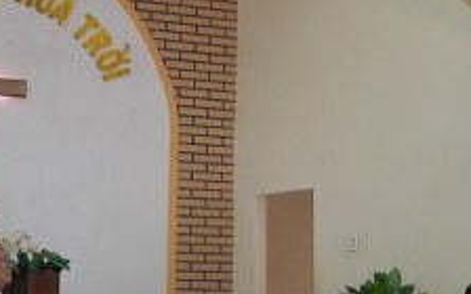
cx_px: 343
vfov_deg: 11.3
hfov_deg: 17.9
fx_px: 1489
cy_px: 230
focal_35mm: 116
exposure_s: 1/30
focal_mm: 34
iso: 640
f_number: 4.5
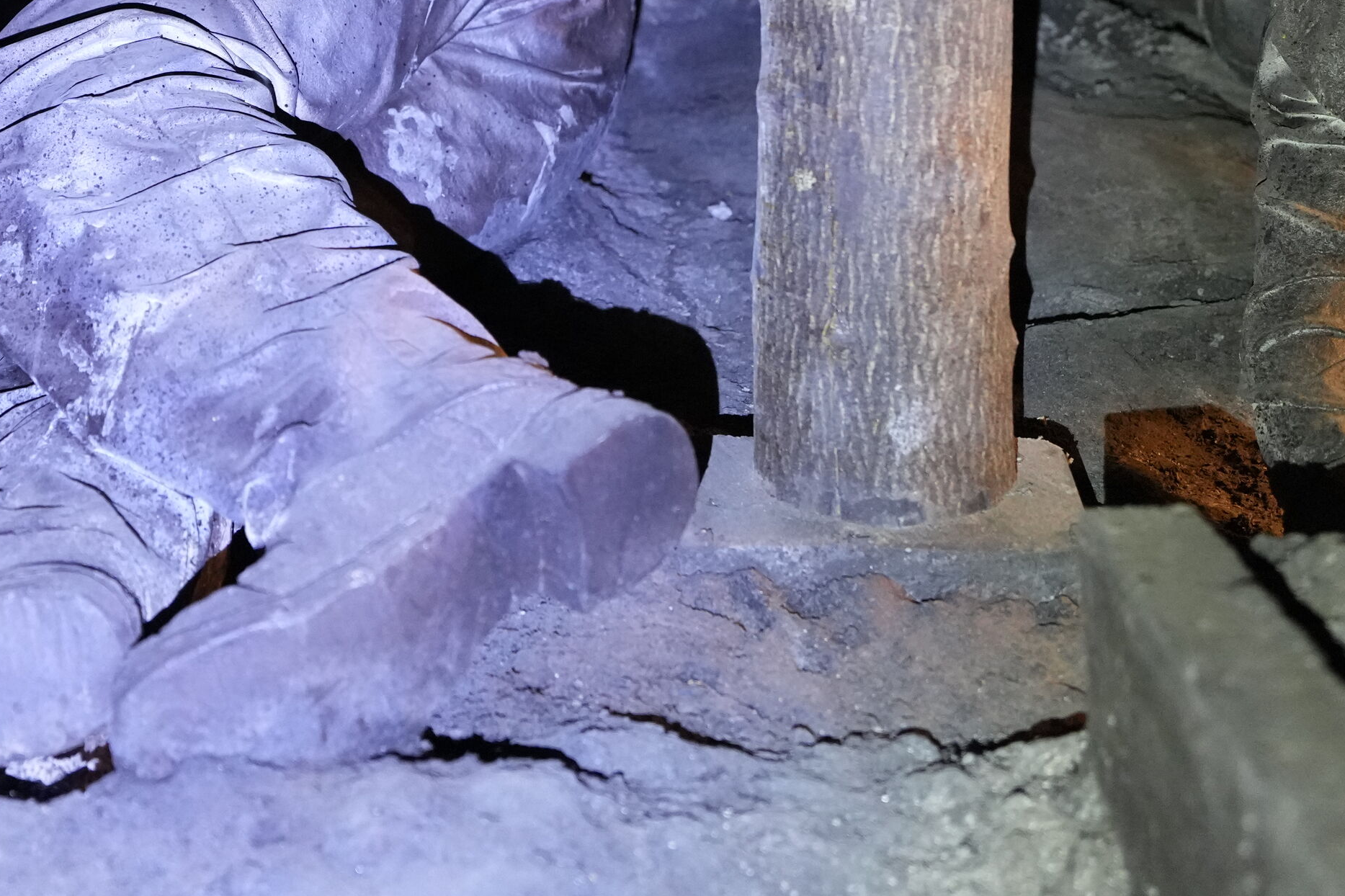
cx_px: 197
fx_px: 3026
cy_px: 9
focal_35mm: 81
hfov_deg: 24.5
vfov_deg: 16.5
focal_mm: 35
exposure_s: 1/40
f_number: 2.8
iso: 5000
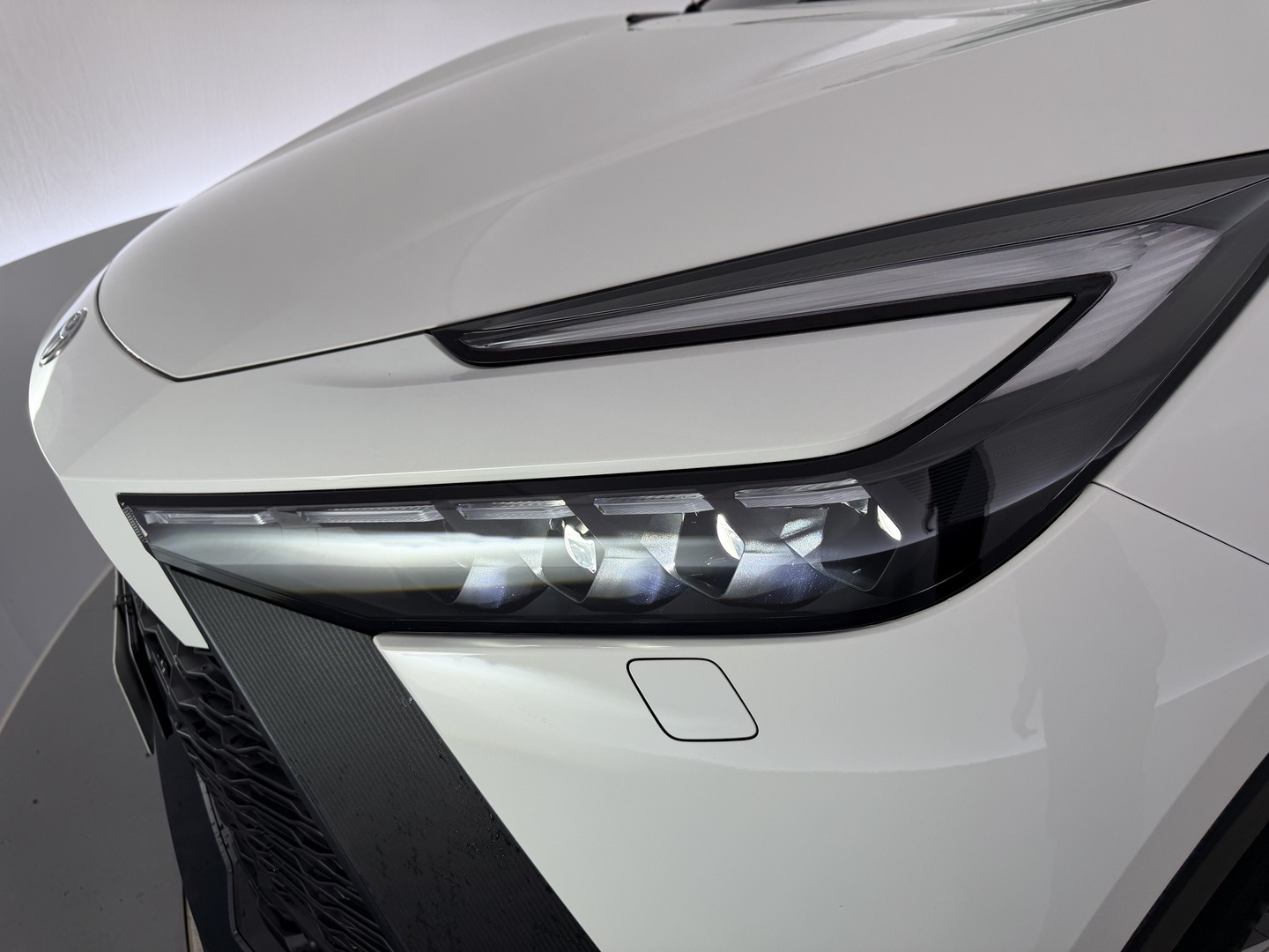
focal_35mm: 24
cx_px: 634
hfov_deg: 71.6
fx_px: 880
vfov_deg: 56.8
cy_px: 476
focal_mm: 6.76
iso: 64
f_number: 1.78
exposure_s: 1/138
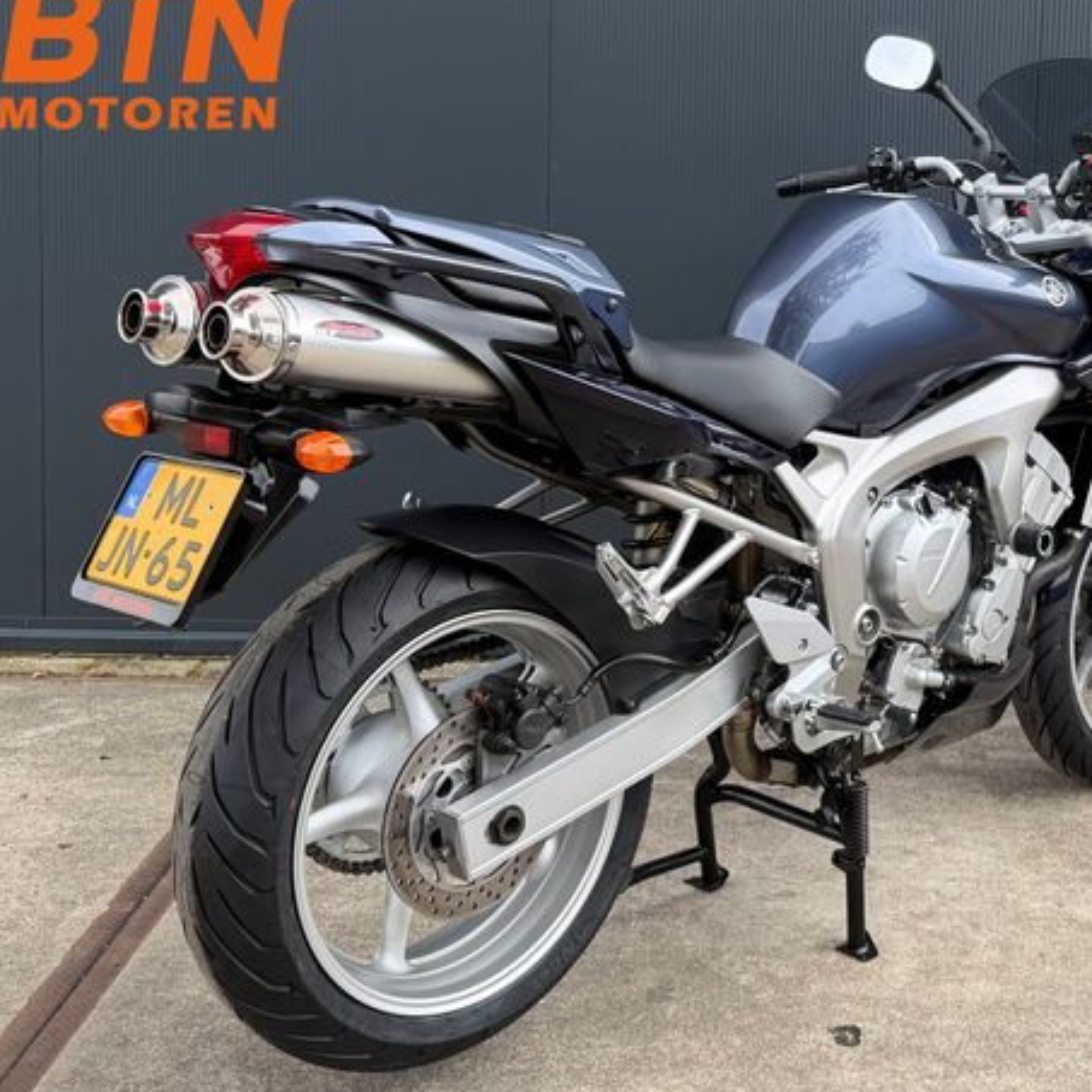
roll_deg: -1.6
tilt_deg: -4.9
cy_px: 523
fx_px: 1071
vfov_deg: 54.0
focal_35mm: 30
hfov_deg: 52.5
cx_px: 769
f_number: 1.78
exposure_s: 1/796
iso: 100
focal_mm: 6.76
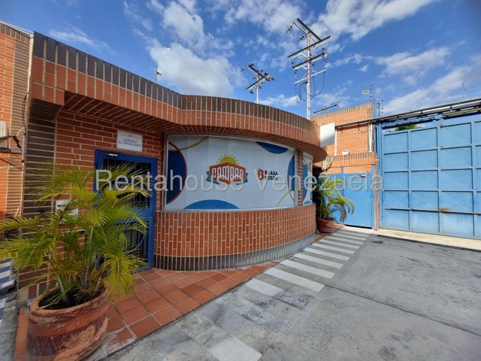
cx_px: 240
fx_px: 181
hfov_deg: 106.2
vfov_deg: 89.9
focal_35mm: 13
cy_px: 180
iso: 50
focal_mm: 1.74
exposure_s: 1/1032
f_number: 2.2
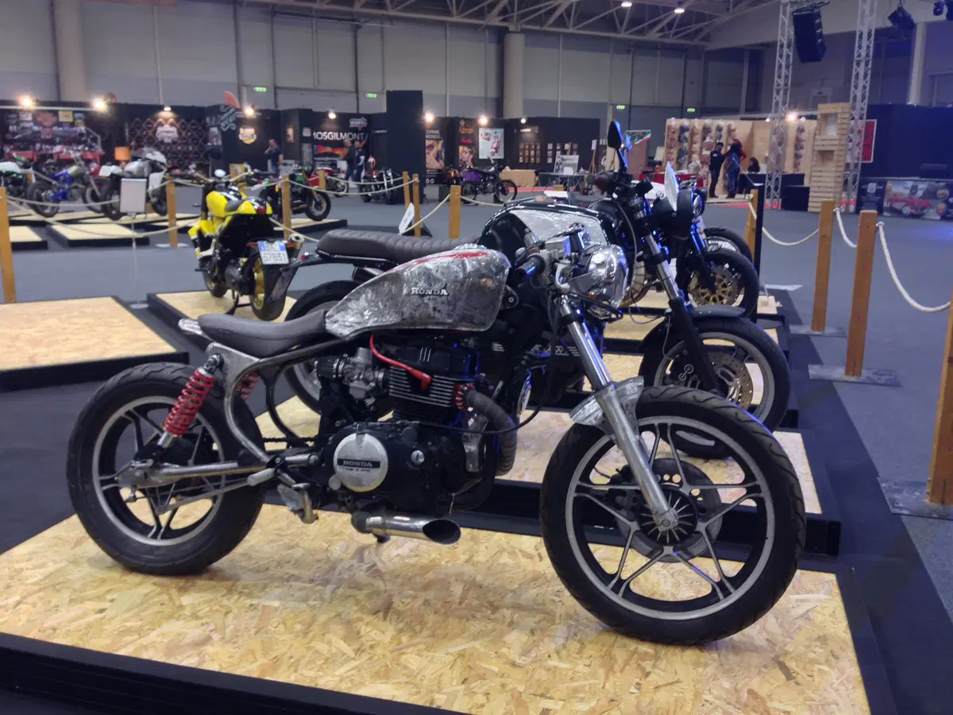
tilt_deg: -14.2
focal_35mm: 33
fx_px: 909
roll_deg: +0.0
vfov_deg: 42.9
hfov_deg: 55.4
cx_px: 476
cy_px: 358
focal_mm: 4.12
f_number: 2.4
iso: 50
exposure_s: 1/20
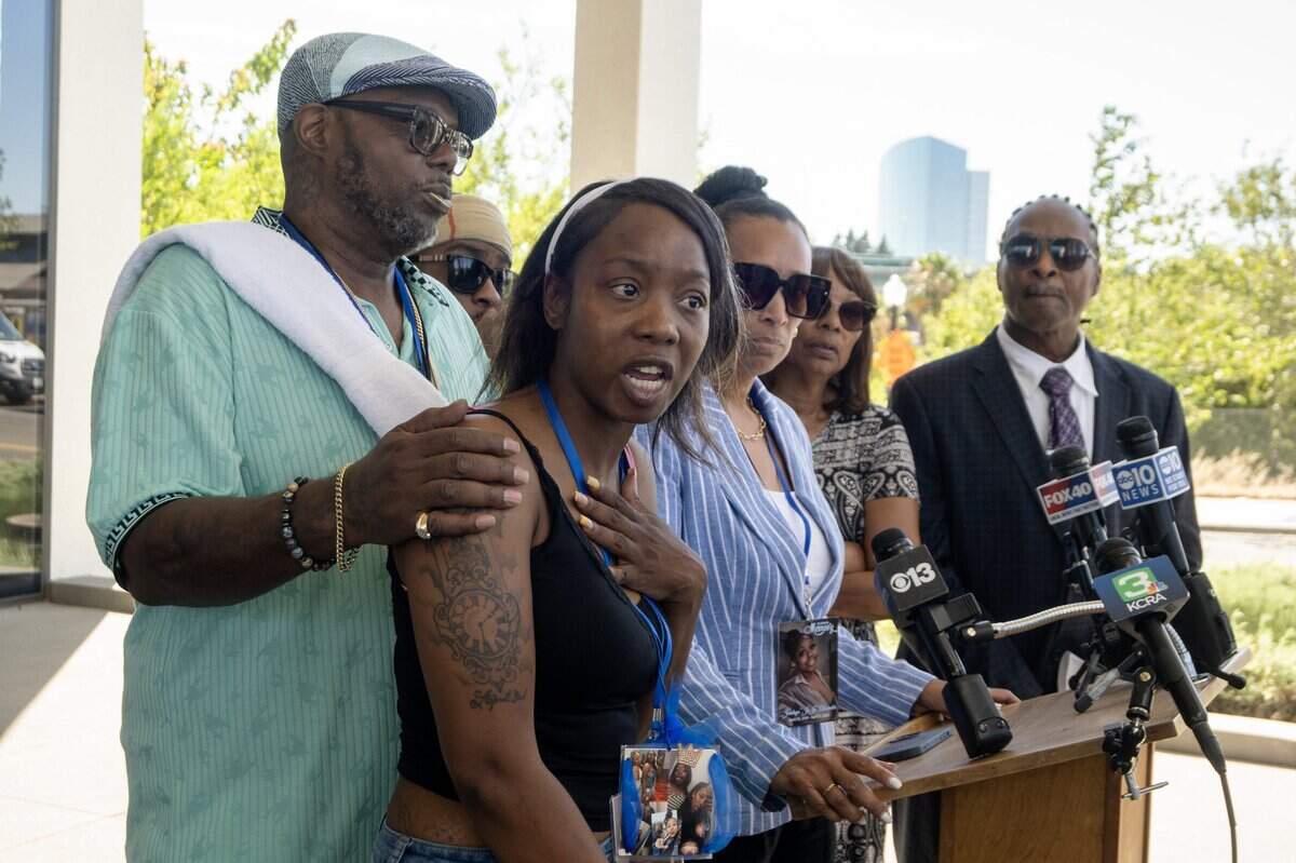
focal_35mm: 54
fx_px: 1943
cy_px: 432
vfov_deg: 25.0
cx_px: 648
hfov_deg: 36.9
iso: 320
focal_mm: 36
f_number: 6.3
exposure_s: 1/250
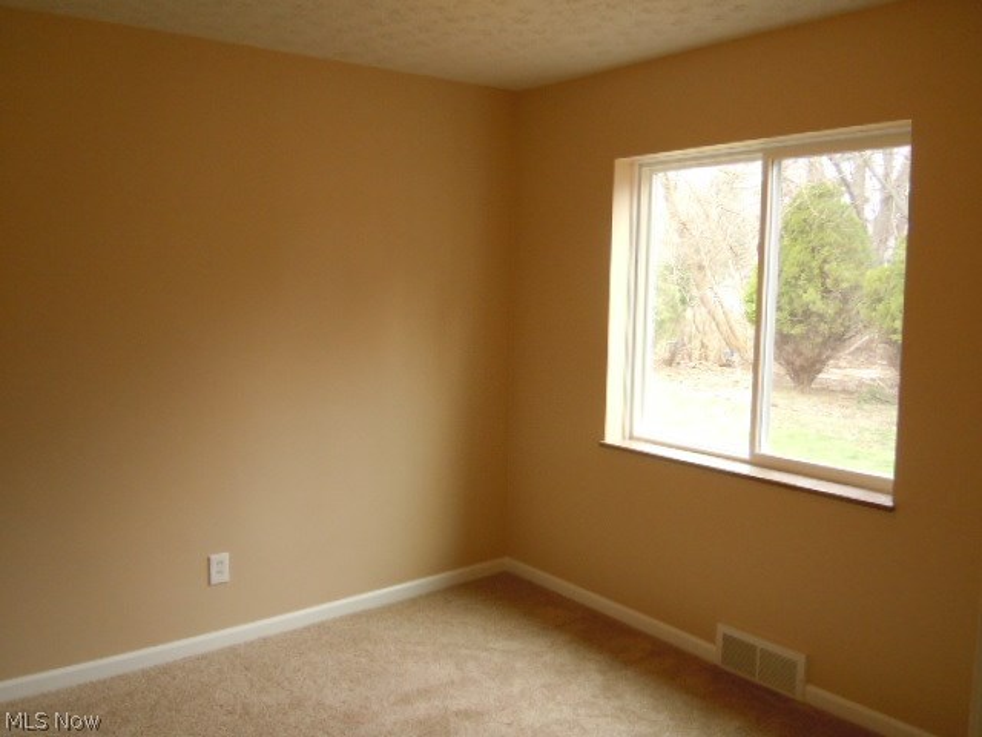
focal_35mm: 30
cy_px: 368
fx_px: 851
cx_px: 491
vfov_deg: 46.8
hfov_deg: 60.0
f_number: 3.5
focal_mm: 5.4
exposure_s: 1/50
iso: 400
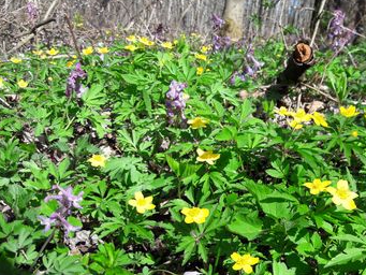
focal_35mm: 42
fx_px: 444
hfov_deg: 44.5
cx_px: 220
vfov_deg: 33.9
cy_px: 191
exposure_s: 1/777
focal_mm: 3.7
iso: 40
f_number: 1.9
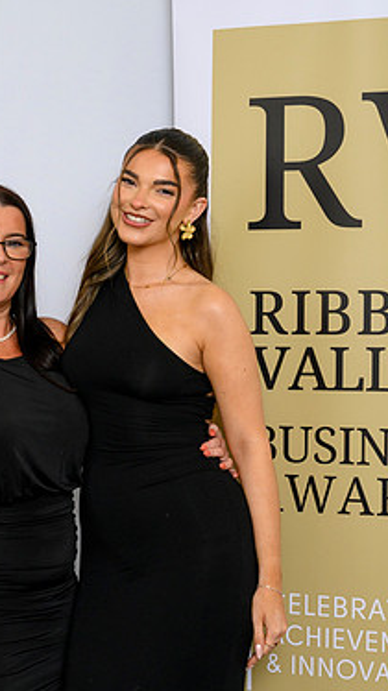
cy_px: 355
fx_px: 1593
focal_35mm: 87
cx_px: 89
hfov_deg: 13.8
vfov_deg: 24.5
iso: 400
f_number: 9
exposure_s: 1/125
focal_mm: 50
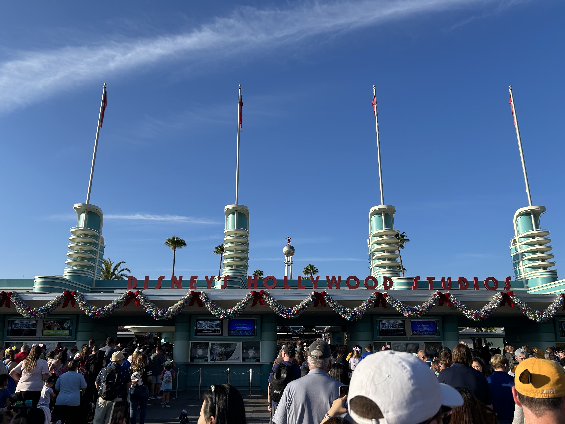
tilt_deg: +18.0
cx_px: 282
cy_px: 212
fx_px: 424
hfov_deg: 67.3
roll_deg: +0.7
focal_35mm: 26
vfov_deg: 53.1
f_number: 1.5
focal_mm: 5.7
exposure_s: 1/3571
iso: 50
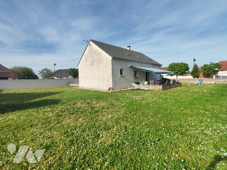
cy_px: 85
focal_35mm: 16
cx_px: 114
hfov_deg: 94.5
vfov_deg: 78.1
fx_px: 105
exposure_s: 1/1200
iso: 50
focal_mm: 1.96
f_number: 2.2
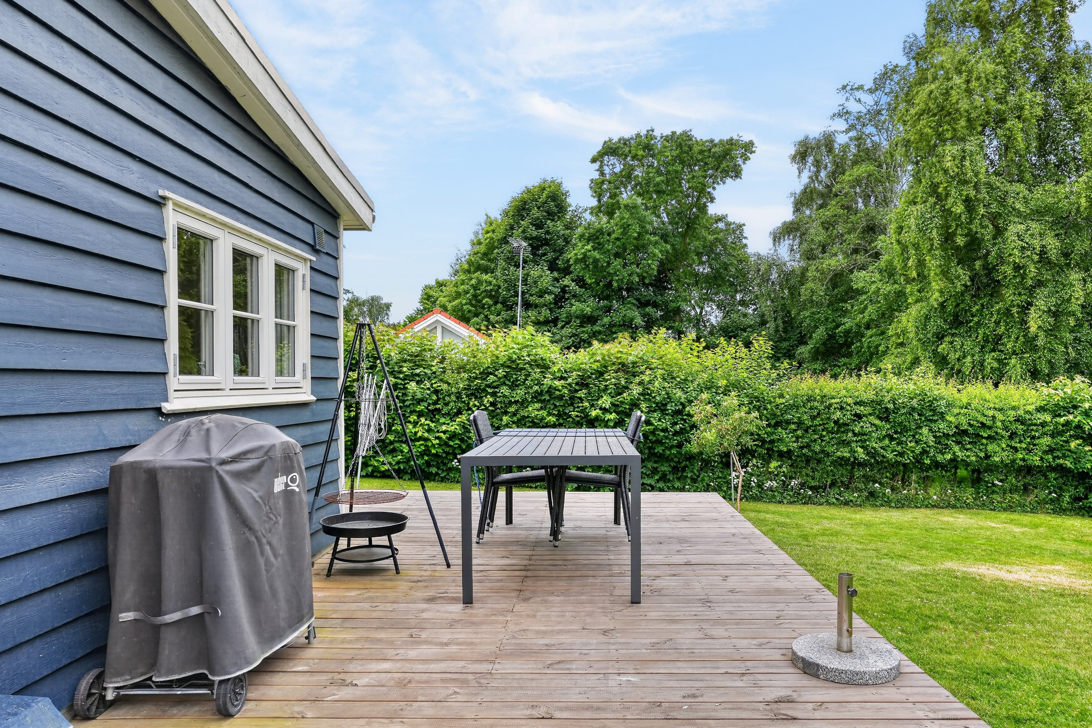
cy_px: 385
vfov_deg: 55.1
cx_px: 581
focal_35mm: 23
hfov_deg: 76.0
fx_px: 698
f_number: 8
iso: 800
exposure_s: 1/200
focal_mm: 21
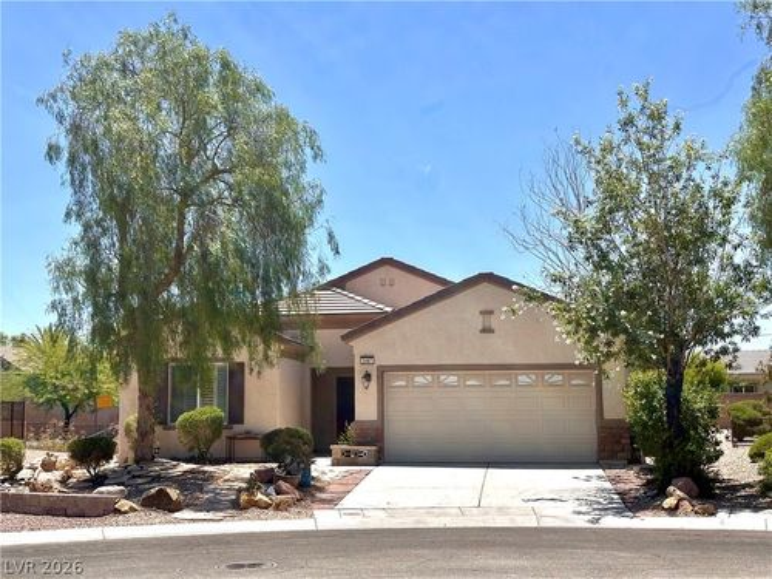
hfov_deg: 39.7
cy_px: 290
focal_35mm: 48
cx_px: 386
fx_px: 1070
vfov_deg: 30.3
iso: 64
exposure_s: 1/5000
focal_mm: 6.86
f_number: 1.78
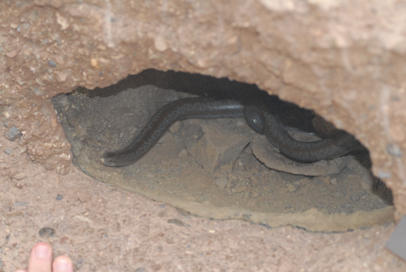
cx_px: 203
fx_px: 1187
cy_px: 136
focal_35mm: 105
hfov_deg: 19.4
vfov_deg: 13.1
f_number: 5.6
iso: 1600
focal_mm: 70
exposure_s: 1/200
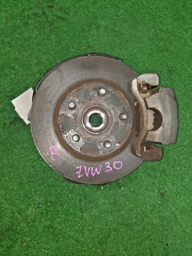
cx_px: 96
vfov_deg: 69.4
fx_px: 185
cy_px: 128
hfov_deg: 54.9
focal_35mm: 25
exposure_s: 1/50
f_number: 2
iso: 368
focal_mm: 4.6
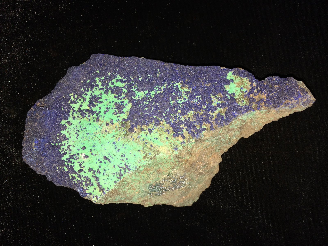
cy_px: 123
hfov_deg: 60.0
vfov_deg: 46.8
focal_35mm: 30
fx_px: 284
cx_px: 164
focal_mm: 4.12
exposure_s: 1/57
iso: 32
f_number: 2.2
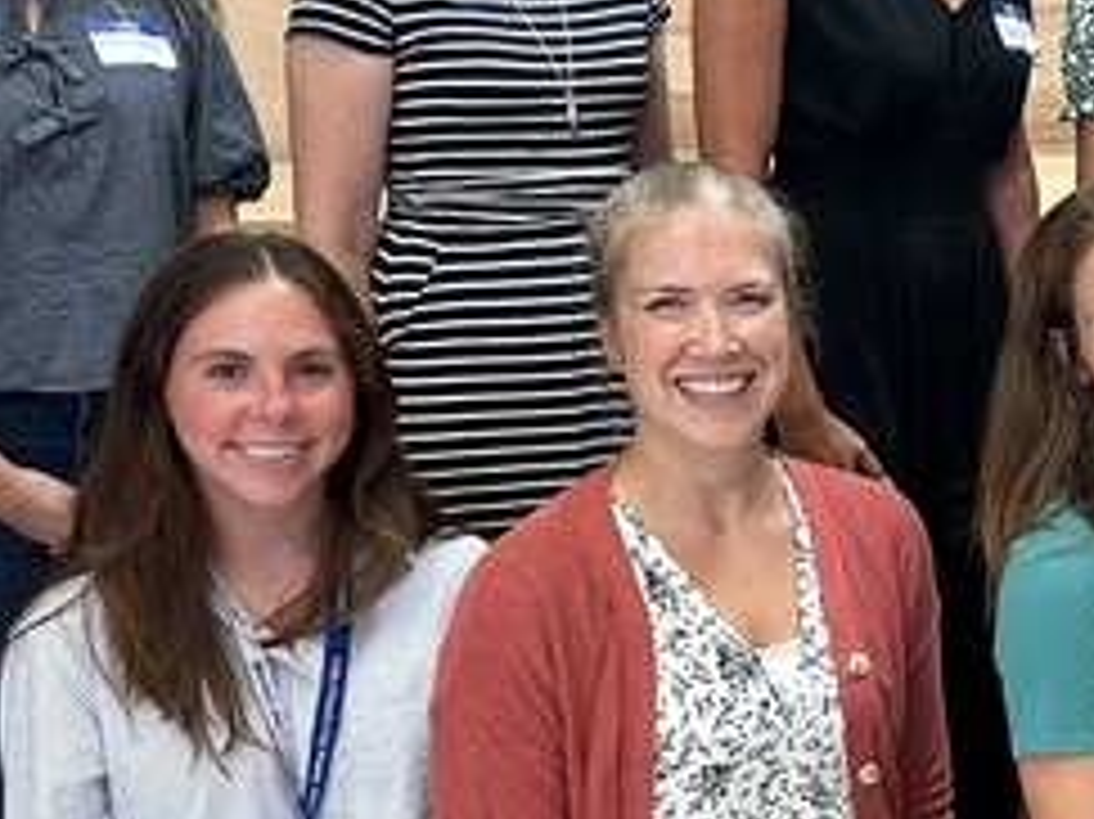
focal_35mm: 79
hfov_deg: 23.2
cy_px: 590
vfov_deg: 18.6
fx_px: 2495
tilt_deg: -14.9
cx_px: 1220
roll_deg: +1.4
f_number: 1.78
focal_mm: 6.86
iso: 200
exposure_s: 1/60
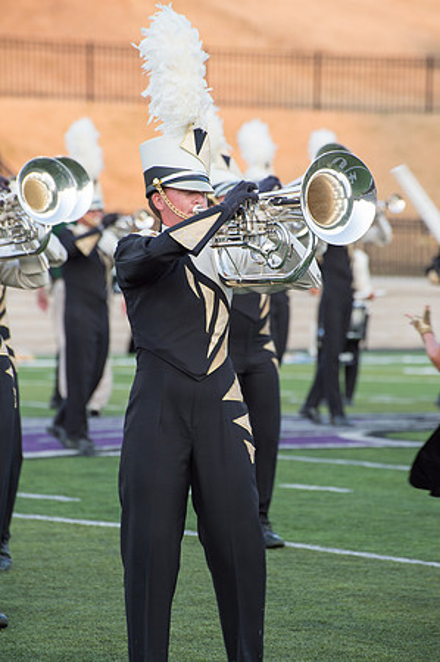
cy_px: 331
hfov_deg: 5.7
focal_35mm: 240
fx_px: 4410
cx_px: 220
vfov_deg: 8.6
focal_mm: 240
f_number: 7.1
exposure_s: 1/200
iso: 640
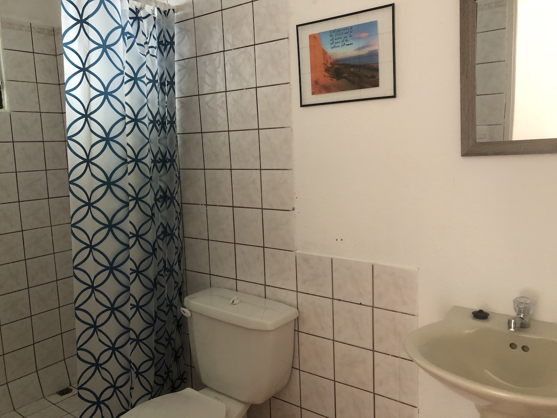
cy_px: 209
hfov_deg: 63.4
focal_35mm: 28
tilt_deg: -7.3
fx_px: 451
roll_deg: +2.2
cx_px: 278
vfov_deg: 49.7
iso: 80
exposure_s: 1/15
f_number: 1.8
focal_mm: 3.99
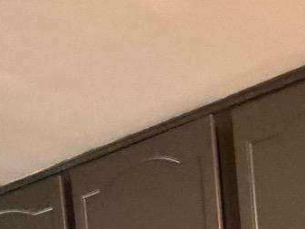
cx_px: 356
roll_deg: +4.0
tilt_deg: -7.3
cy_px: 515
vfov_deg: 13.6
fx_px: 749
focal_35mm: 85
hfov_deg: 21.5
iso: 2000
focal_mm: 2.22
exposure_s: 1/30
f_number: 2.2
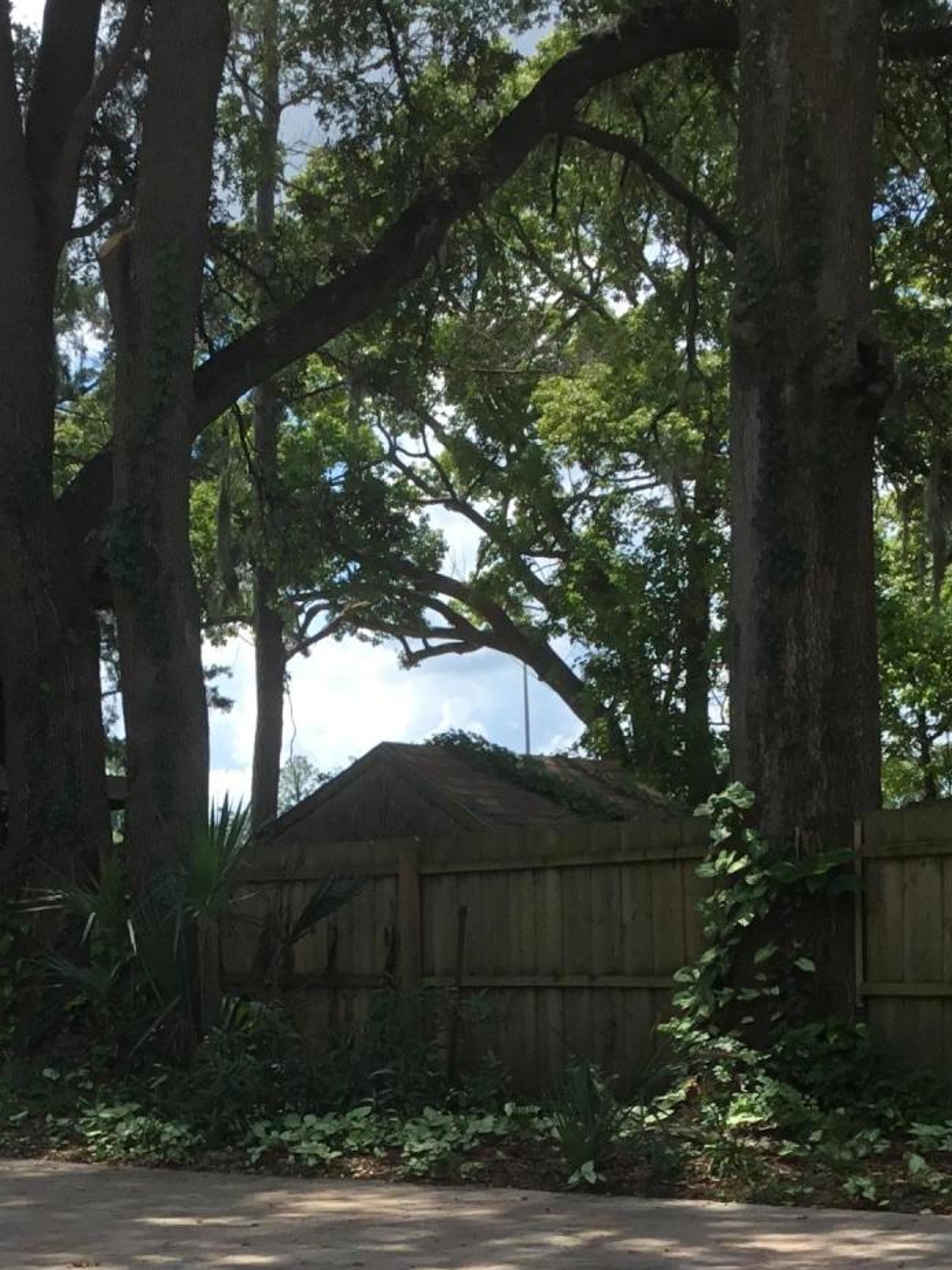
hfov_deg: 21.7
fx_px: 2456
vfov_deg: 27.9
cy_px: 1131
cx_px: 239
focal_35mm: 67
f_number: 2.4
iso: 25
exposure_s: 1/715
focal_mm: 3.3
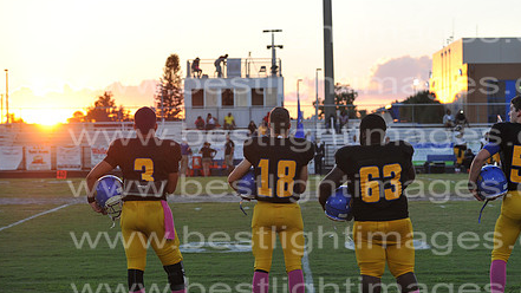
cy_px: 163
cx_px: 337
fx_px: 1561
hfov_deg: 18.9
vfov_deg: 10.7
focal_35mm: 113
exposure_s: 1/800
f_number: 4
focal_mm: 82
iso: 800
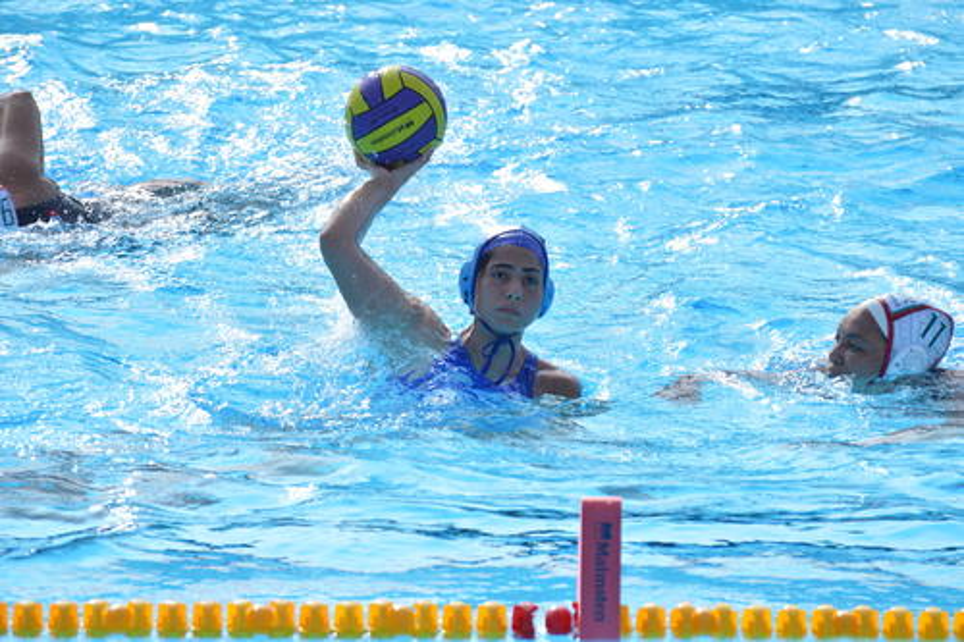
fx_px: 8030
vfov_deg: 4.6
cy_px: 321
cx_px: 482
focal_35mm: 300
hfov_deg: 6.9
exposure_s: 1/500
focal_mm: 200
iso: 100
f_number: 5.3
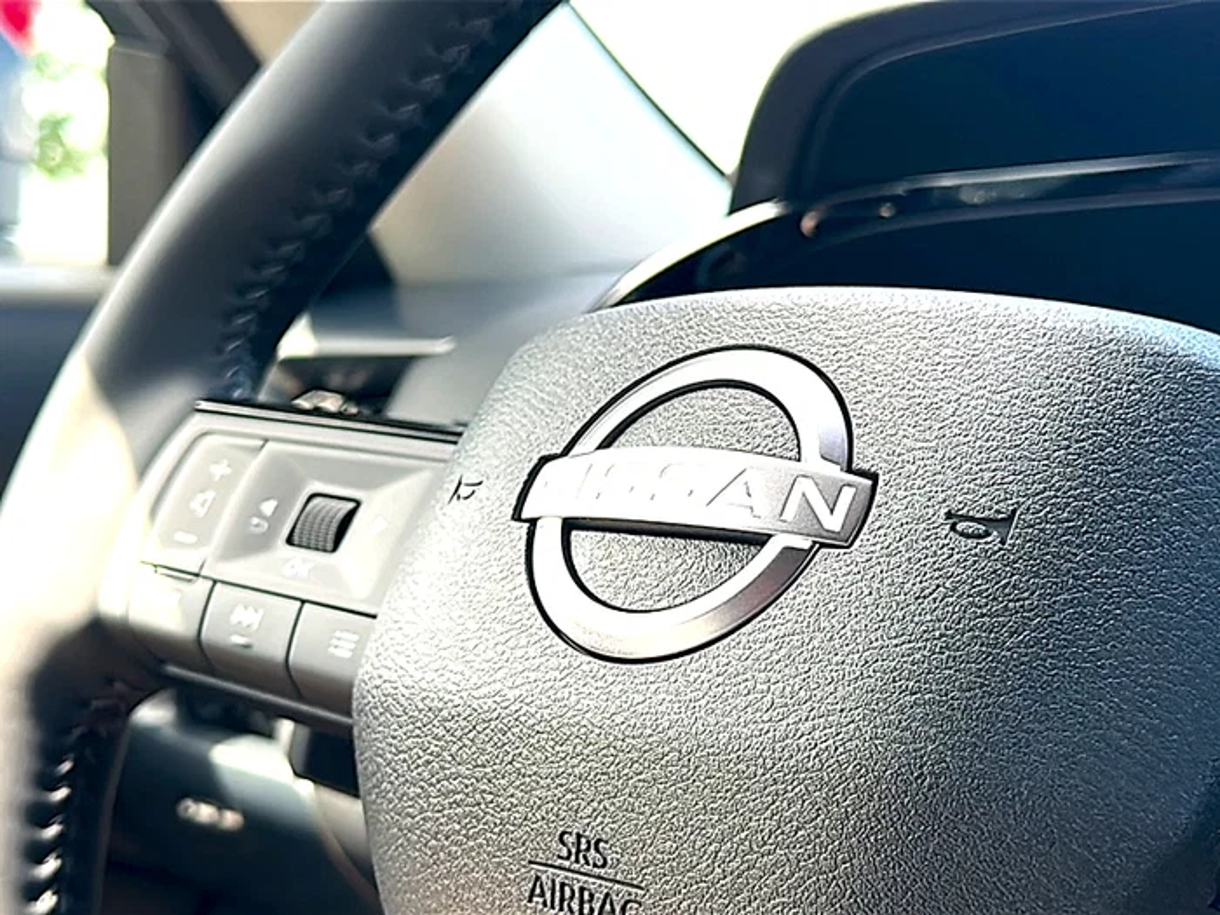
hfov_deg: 41.2
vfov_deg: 31.5
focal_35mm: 46
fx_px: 1621
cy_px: 458
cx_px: 610
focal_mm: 6.86
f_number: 1.78
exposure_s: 1/330
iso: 80
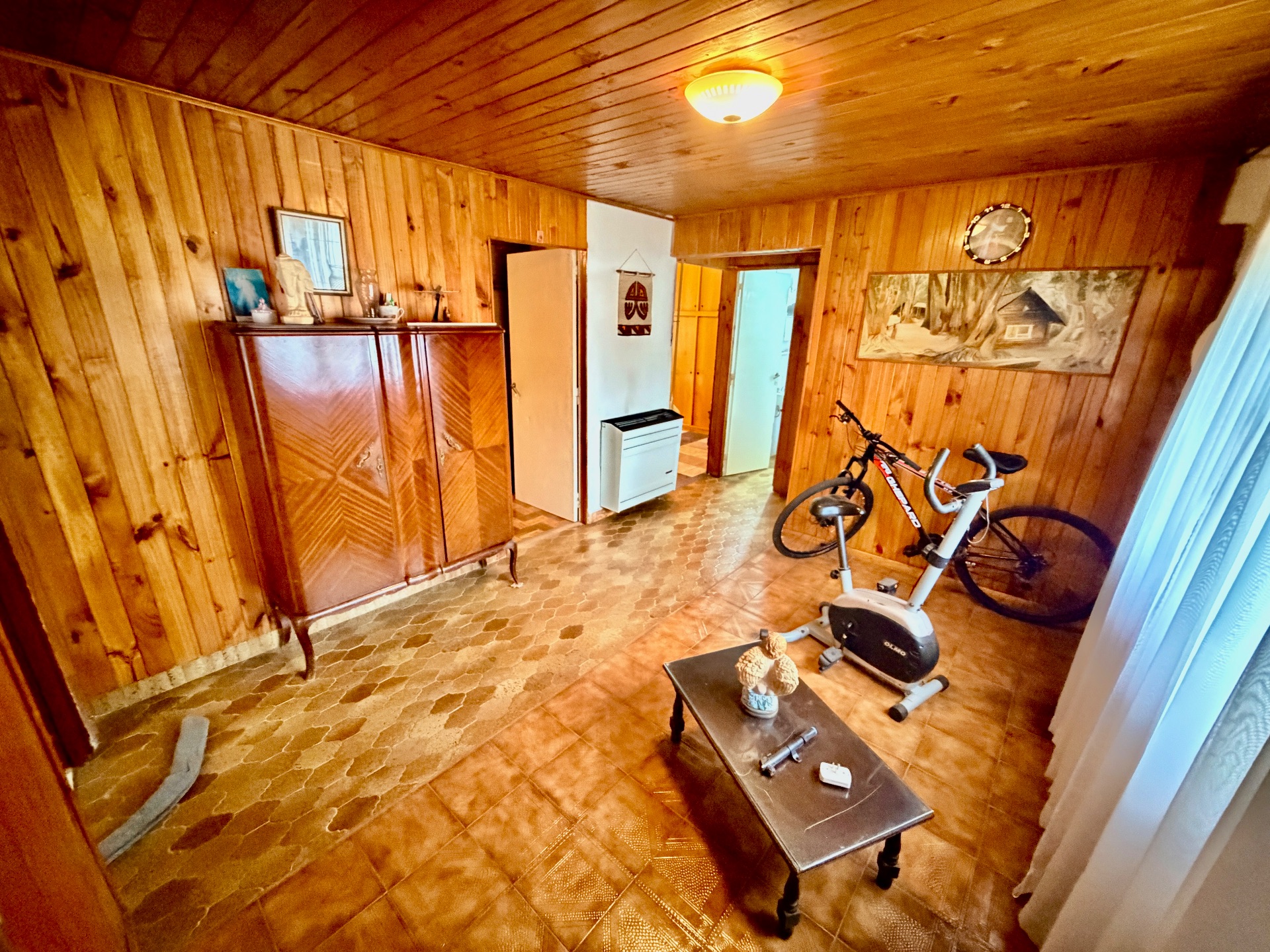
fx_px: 514
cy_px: 476
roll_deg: -1.5
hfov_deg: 102.1
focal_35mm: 14
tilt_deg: -18.2
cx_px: 635
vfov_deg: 85.7
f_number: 2.2
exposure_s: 1/25
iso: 2500
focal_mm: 2.22
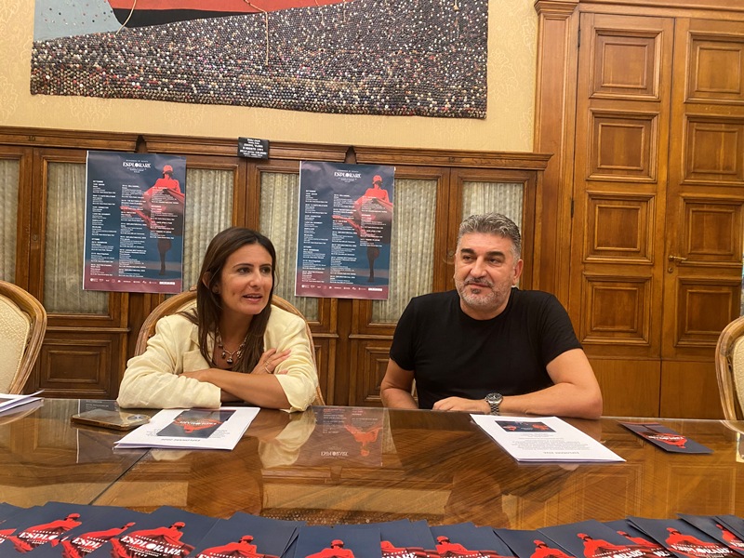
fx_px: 559
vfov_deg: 53.1
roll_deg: -2.5
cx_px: 372
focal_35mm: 26
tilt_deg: +0.5
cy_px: 279
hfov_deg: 67.3
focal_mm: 4.25
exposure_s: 1/50
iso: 250
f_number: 1.8
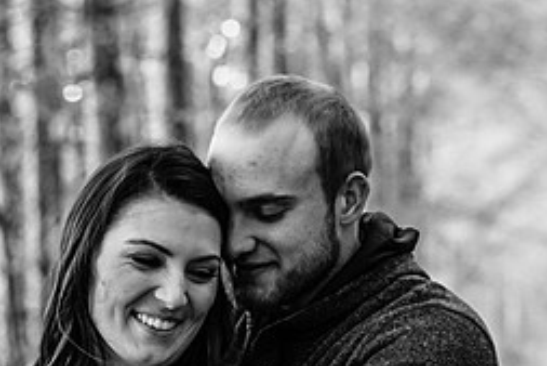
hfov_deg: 15.4
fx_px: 2022
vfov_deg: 10.2
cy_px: 397
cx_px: 368
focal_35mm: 133
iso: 500
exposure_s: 1/200
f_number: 2.8
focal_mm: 58
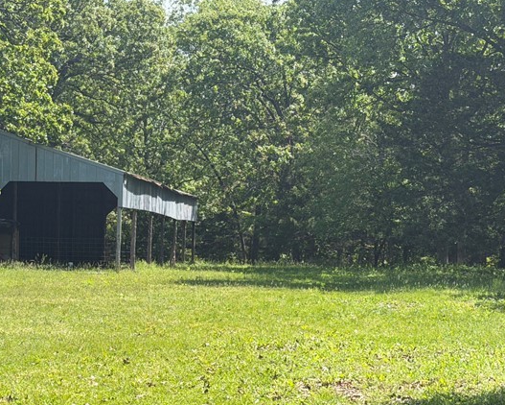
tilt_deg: -3.0
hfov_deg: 20.9
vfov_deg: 16.8
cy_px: 313
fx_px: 1361
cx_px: 146
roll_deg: -2.0
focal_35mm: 91
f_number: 1.78
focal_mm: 6.76
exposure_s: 1/2494
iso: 80
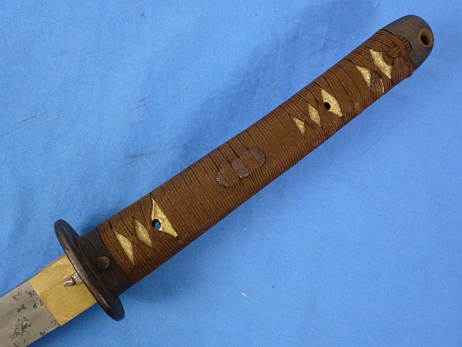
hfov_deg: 49.0
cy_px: 174
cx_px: 231
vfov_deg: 37.7
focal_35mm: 38
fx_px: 507
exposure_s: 1/80
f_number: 3.8
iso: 320
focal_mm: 6.8
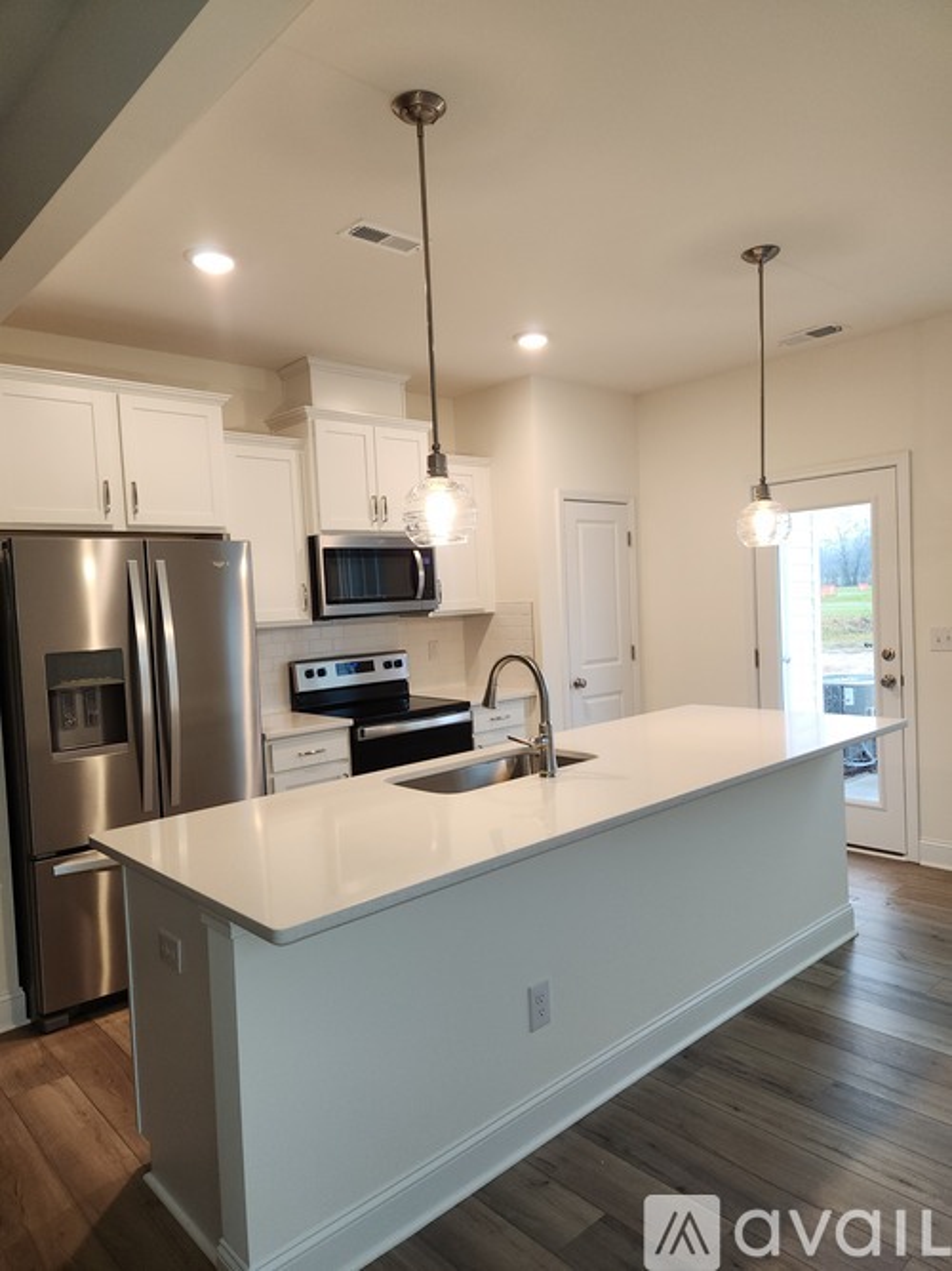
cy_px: 636
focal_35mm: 23
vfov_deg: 73.9
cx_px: 476
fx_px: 844
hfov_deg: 58.9
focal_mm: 5.4
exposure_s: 1/60
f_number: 1.8
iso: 100
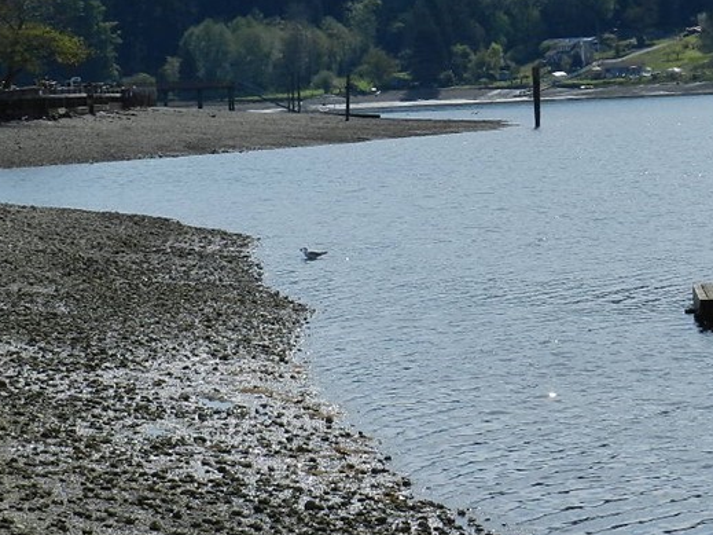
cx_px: 330
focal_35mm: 150
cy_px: 116
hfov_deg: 13.2
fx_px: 3089
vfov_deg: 9.9
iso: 160
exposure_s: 1/1250
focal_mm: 13.5
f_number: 5
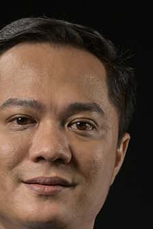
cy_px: 439
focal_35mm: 365
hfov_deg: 3.8
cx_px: 66
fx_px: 2322
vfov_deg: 5.5
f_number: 7.1
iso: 250
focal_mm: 85
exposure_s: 1/200
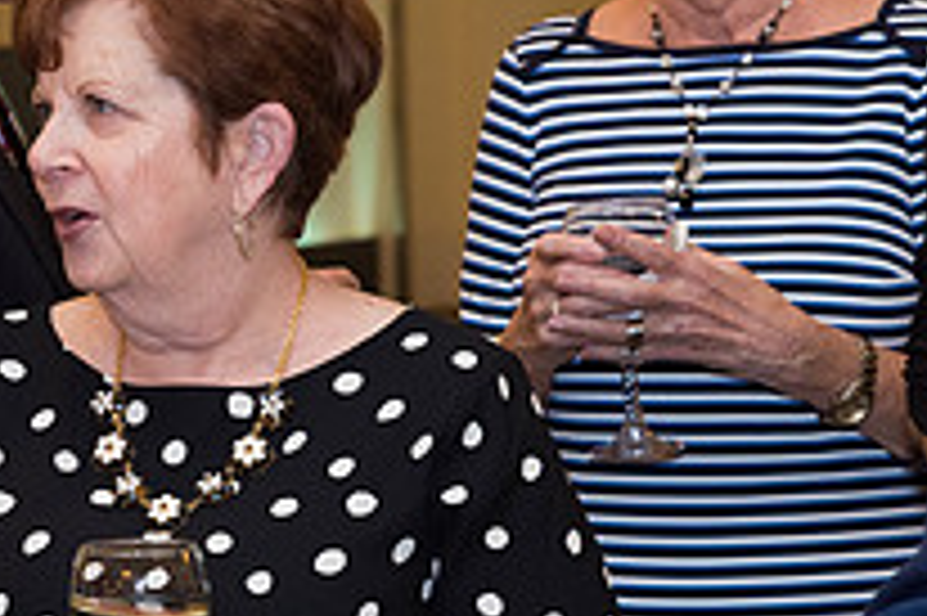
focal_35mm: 259
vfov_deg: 5.3
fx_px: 6664
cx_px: -180
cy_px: 407
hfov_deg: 7.9
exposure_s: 1/200
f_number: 7.1
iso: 1250
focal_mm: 92
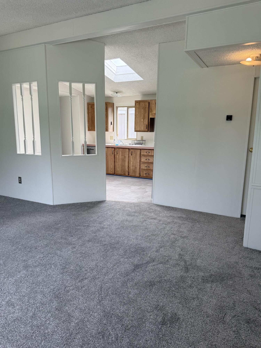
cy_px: 174
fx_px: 241
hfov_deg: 56.8
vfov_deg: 71.6
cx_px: 130
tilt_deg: -7.8
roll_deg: -1.0
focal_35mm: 24
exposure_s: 1/374
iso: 100
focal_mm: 6.76
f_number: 1.78
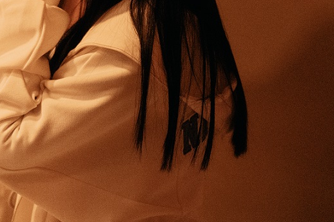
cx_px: -69
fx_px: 1679
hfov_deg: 11.1
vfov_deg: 7.5
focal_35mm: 181
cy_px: -18
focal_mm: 70
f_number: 2.8
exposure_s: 1/200
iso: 5000
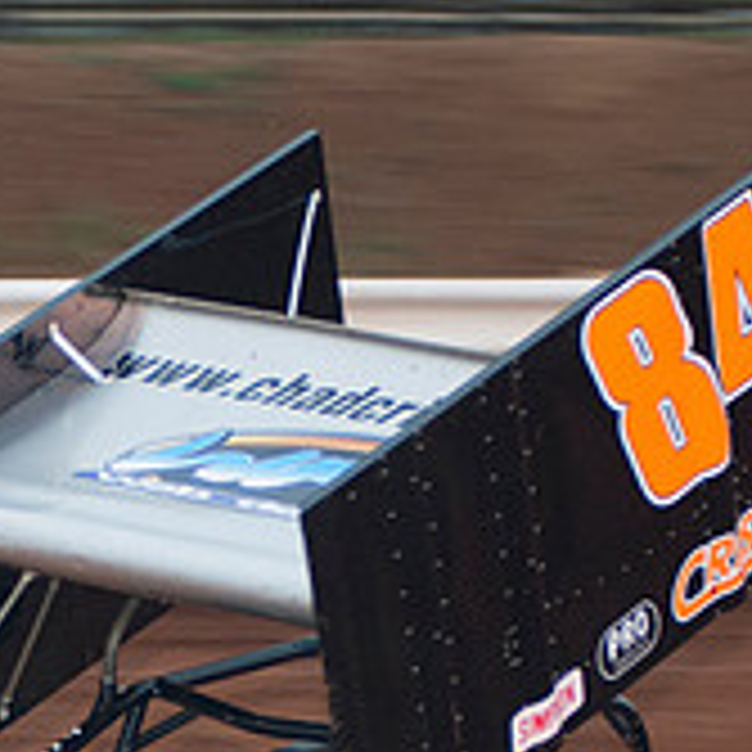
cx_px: -23
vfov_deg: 4.9
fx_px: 8701
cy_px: 838
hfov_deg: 4.9
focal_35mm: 354
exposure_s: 1/320
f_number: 3.2
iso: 400
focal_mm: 80
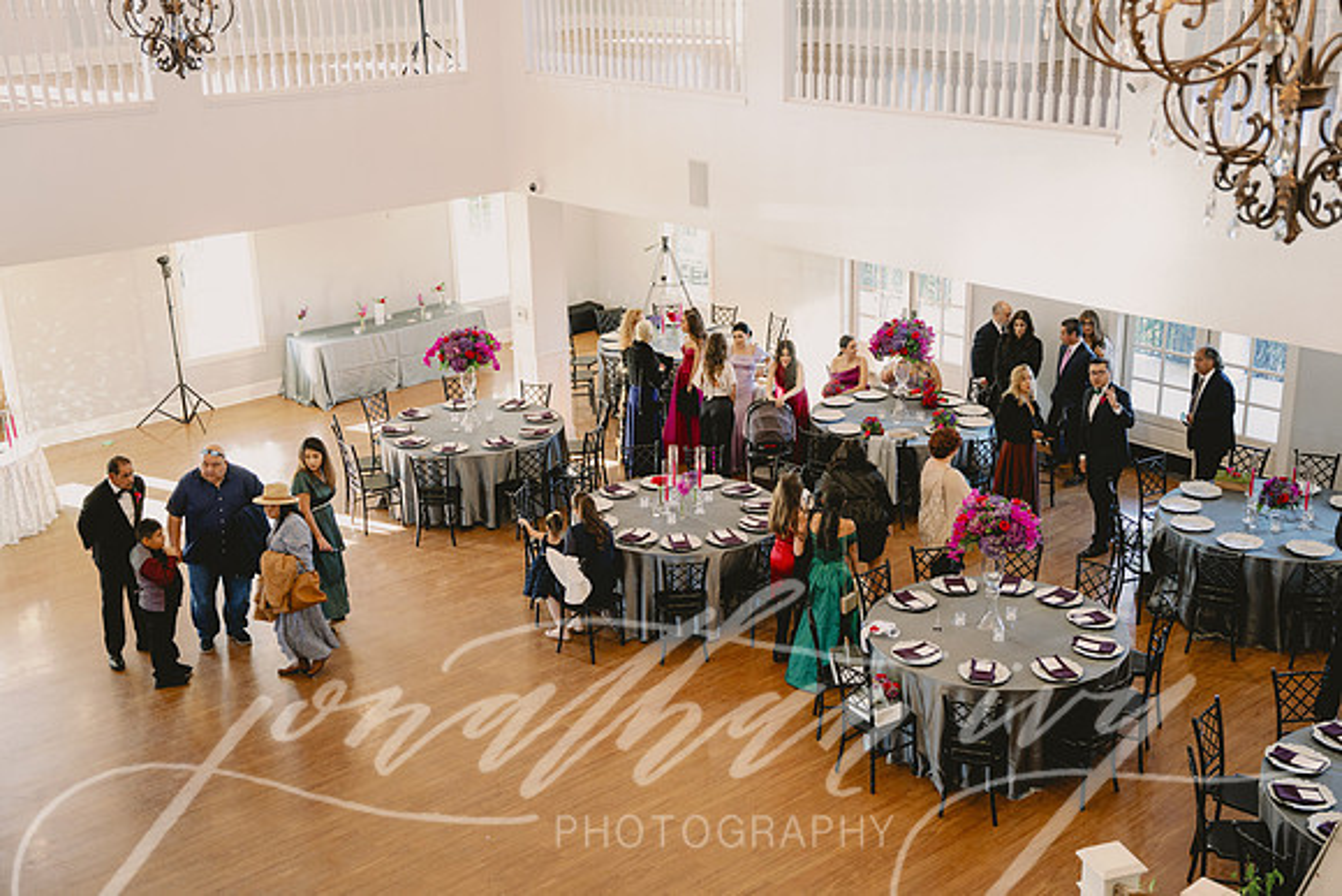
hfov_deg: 46.6
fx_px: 1559
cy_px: 448
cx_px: 671
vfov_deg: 32.1
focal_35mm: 42
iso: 800
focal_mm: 41.8
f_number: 3.2
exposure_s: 1/100
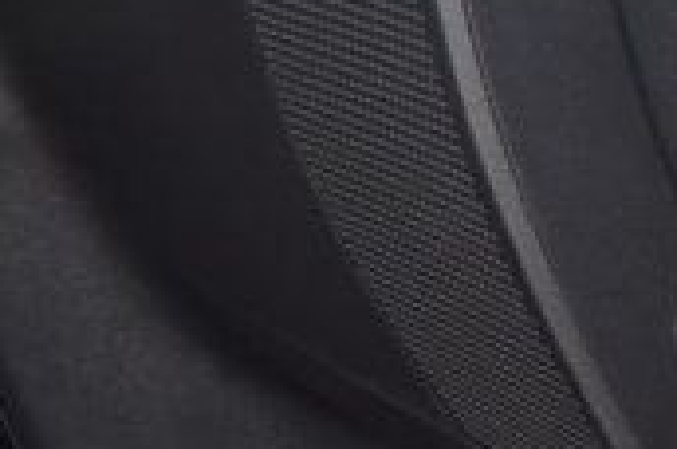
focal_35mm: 161
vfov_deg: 8.5
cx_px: -764
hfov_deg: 11.3
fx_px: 3022
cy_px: 32
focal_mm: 18
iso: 400
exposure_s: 1/50
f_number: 8
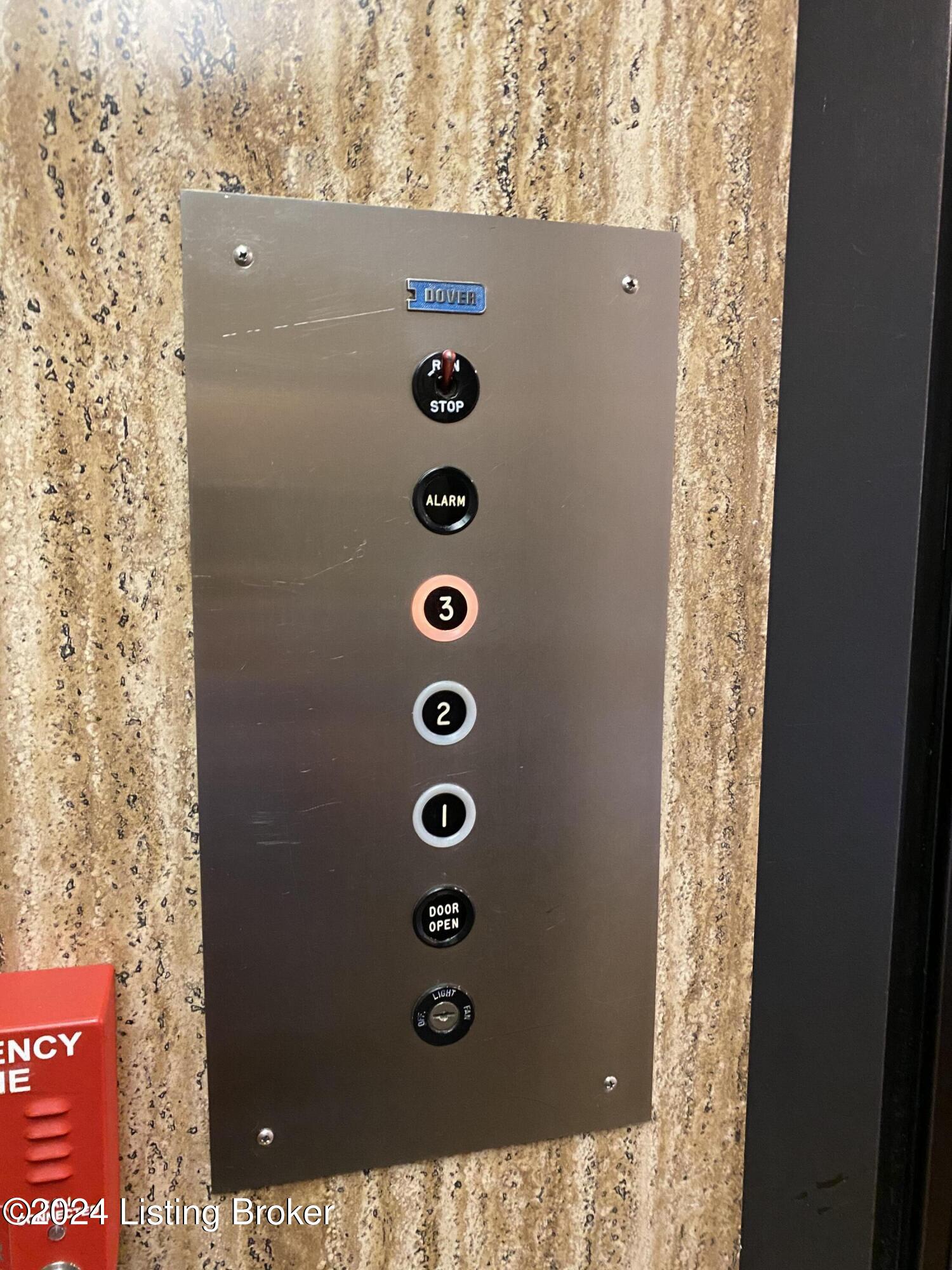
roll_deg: -1.0
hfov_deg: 53.1
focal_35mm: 26
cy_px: 635
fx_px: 953
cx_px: 476
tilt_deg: -8.2
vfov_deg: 67.3
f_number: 1.8
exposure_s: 1/30
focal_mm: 4.25
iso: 640
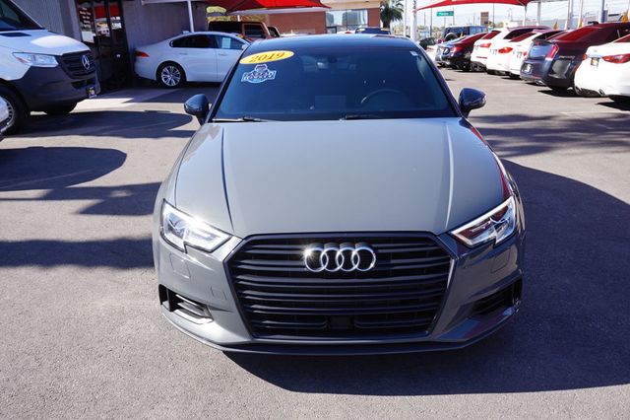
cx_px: 315
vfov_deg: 41.7
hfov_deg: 59.5
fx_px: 551
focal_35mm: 32
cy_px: 210
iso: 100
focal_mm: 21
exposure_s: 1/80
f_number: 9
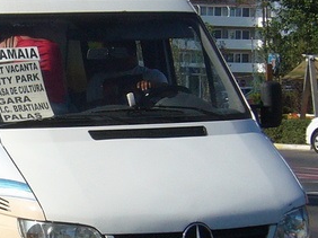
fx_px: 1771
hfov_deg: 10.2
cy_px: 100
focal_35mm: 193
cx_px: 33
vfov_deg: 7.7
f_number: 7
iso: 100
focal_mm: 9.1
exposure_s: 1/400
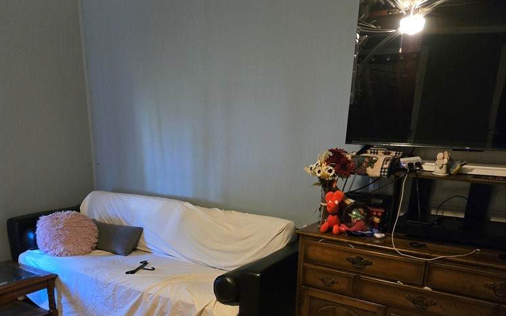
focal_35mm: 33
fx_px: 455
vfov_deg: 36.1
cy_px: 282
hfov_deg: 58.1
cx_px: 251
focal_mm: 5.4
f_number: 1.8
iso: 1250
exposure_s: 1/60
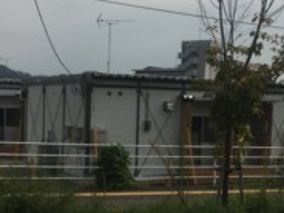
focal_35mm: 71
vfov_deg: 20.5
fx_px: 583
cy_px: 165
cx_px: 125
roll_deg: -3.3
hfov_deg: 27.4
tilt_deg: -5.1
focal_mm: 4.15
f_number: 2.2
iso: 32
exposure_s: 1/3300
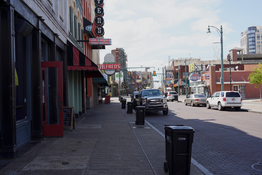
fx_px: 262
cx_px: 131
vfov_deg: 36.9
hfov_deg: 53.1
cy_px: 88
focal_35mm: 36
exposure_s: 1/100
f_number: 10
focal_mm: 36
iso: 100
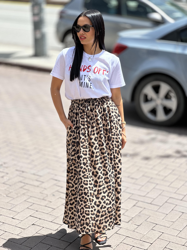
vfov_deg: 25.3
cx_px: 94
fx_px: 555
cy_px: 125
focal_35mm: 77
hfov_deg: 19.1
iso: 32
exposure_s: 1/444
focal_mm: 9
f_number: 2.8
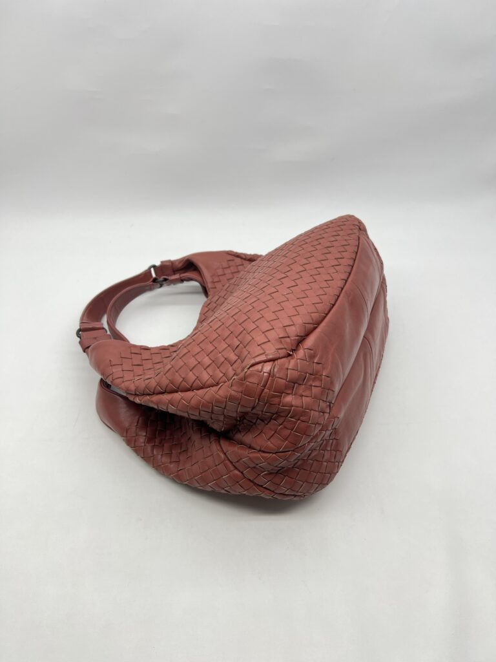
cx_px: 248
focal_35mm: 26
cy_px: 331
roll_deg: -2.8
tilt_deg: -41.3
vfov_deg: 67.3
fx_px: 497
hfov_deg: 53.1
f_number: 1.5
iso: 32
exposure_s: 1/104
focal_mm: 5.7
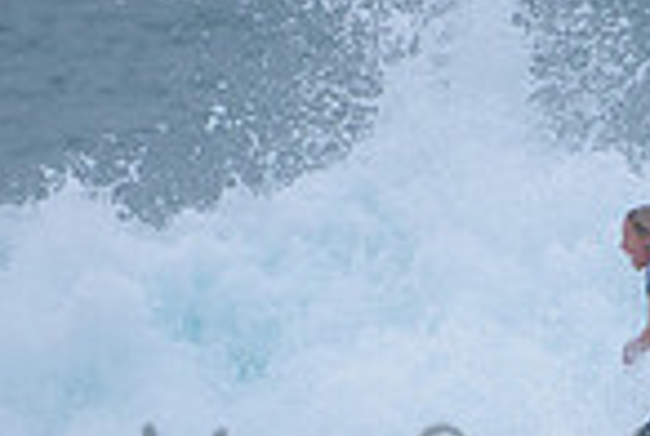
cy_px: 456
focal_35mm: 1982
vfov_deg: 0.7
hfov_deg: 1.0
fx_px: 35859
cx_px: 601
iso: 280
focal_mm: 500
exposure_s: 1/2000
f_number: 5.6
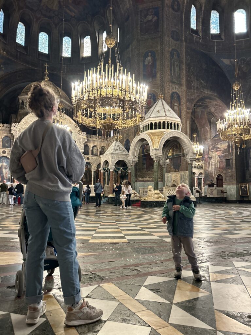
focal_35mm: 26
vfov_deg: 67.3
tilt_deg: +6.0
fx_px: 251
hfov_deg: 53.1
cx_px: 126
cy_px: 168
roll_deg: -1.1
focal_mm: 5.7
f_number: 1.5
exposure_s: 1/50
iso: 400
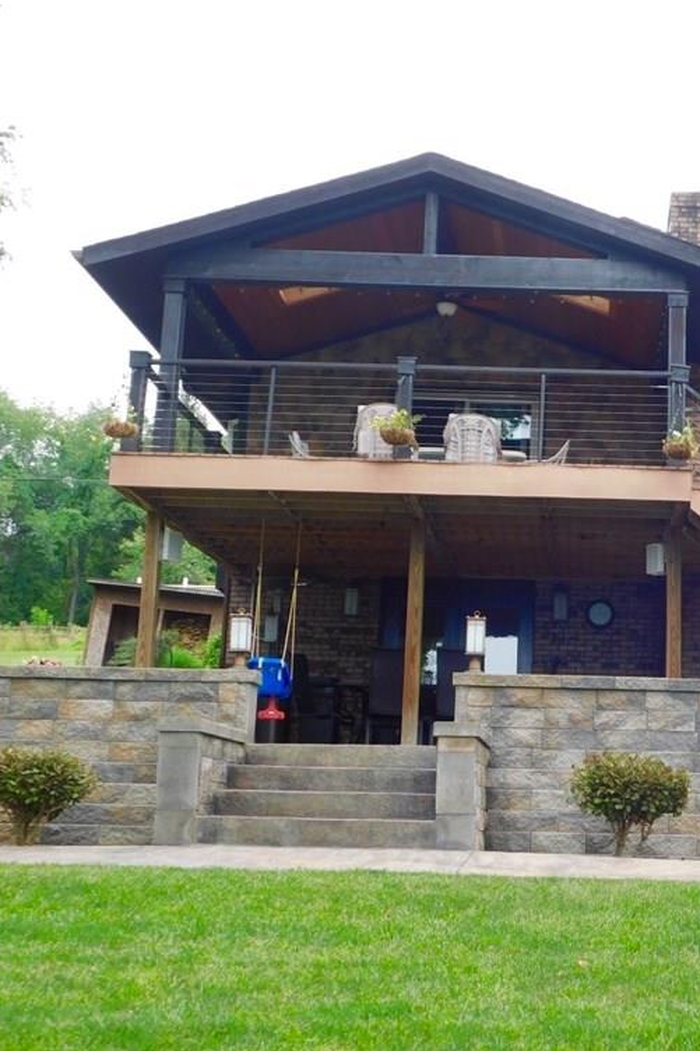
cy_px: 519
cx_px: 637
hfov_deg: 25.6
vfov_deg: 38.9
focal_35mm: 51
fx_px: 1488
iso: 125
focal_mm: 6.3
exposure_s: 1/250
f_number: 3.5
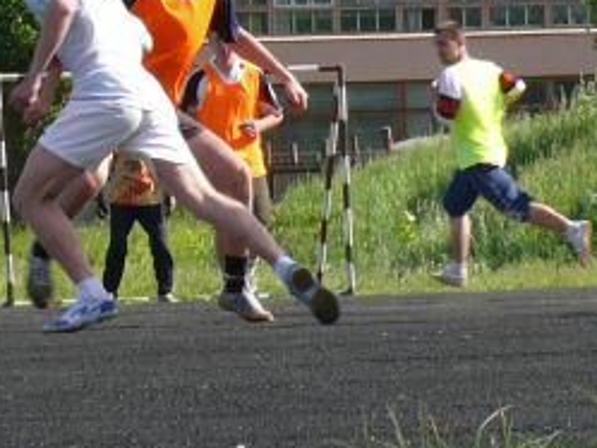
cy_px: 67
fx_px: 4969
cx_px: 369
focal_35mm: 288
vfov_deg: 5.2
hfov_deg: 6.9
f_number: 5.6
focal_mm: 15.2
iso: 100
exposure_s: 1/250
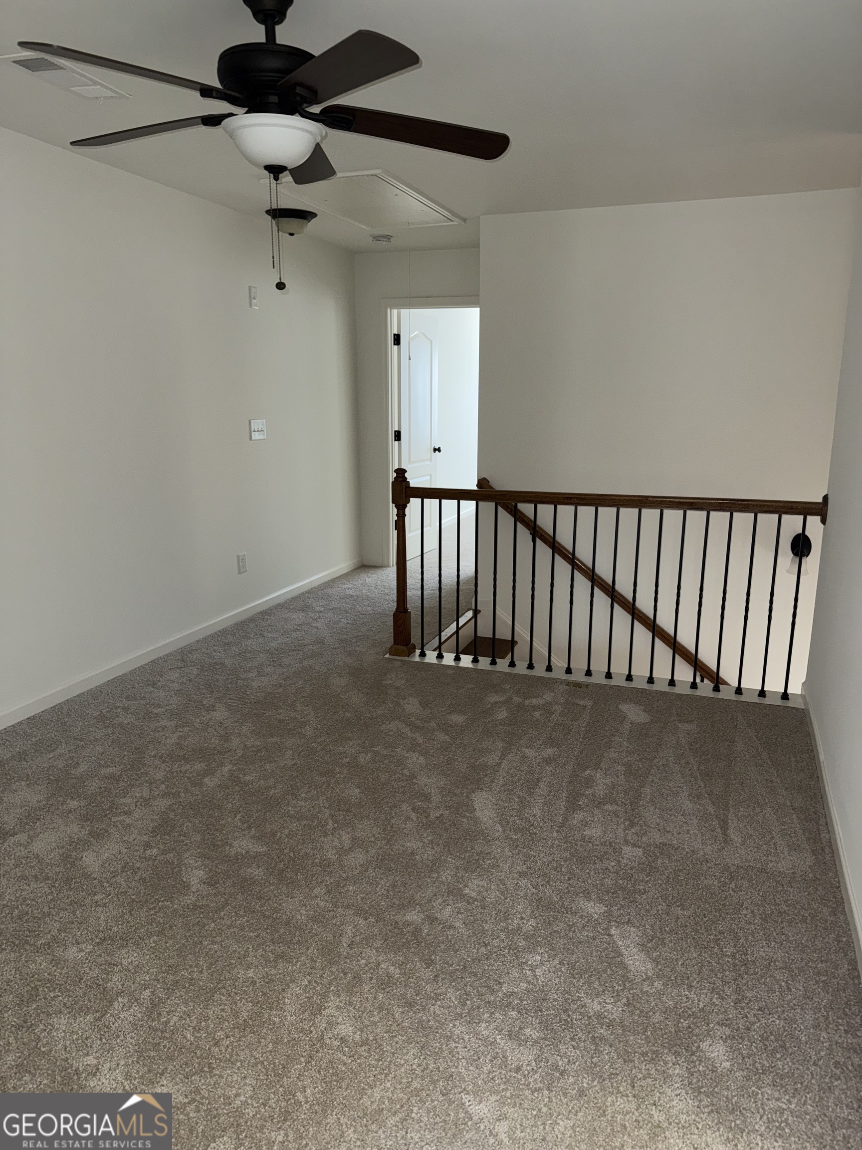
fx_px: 797
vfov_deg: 71.6
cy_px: 575
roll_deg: -0.7
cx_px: 431
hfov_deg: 56.8
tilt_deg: -13.6
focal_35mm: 24
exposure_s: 1/17
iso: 125
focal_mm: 6.76
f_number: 1.78
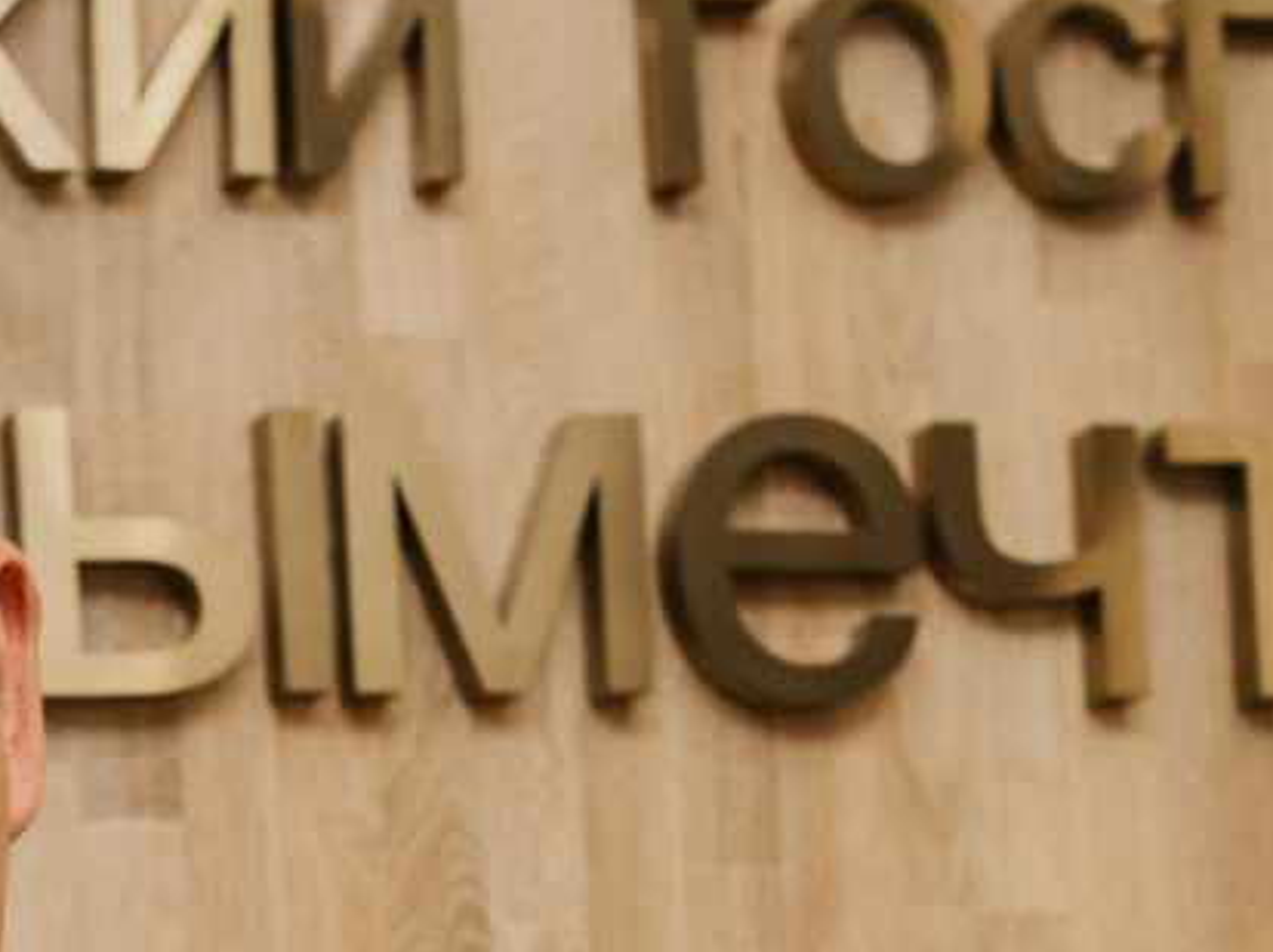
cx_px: -496
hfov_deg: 11.1
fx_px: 6357
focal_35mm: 173
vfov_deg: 8.2
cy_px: 1810
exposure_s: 1/160
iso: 200
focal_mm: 29
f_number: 4
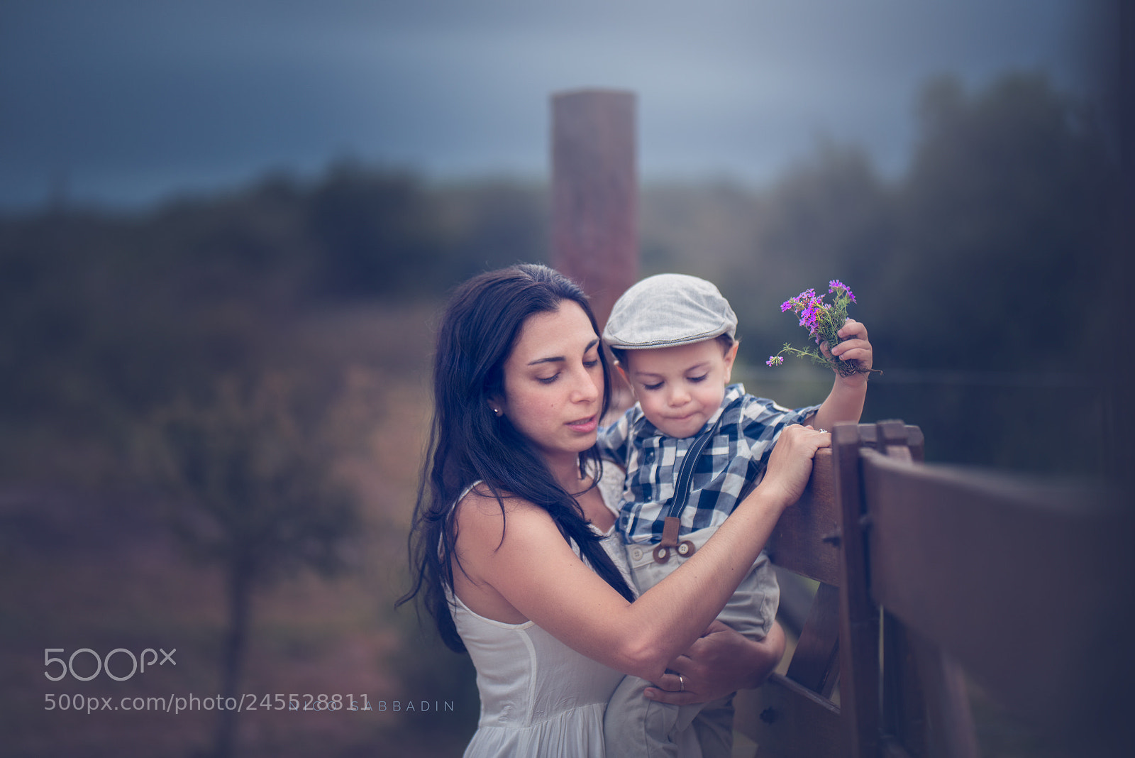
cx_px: 568
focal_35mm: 85
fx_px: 2681
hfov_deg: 23.9
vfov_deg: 16.1
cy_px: 379
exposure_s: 1/800
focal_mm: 85
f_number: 1.8
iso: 320
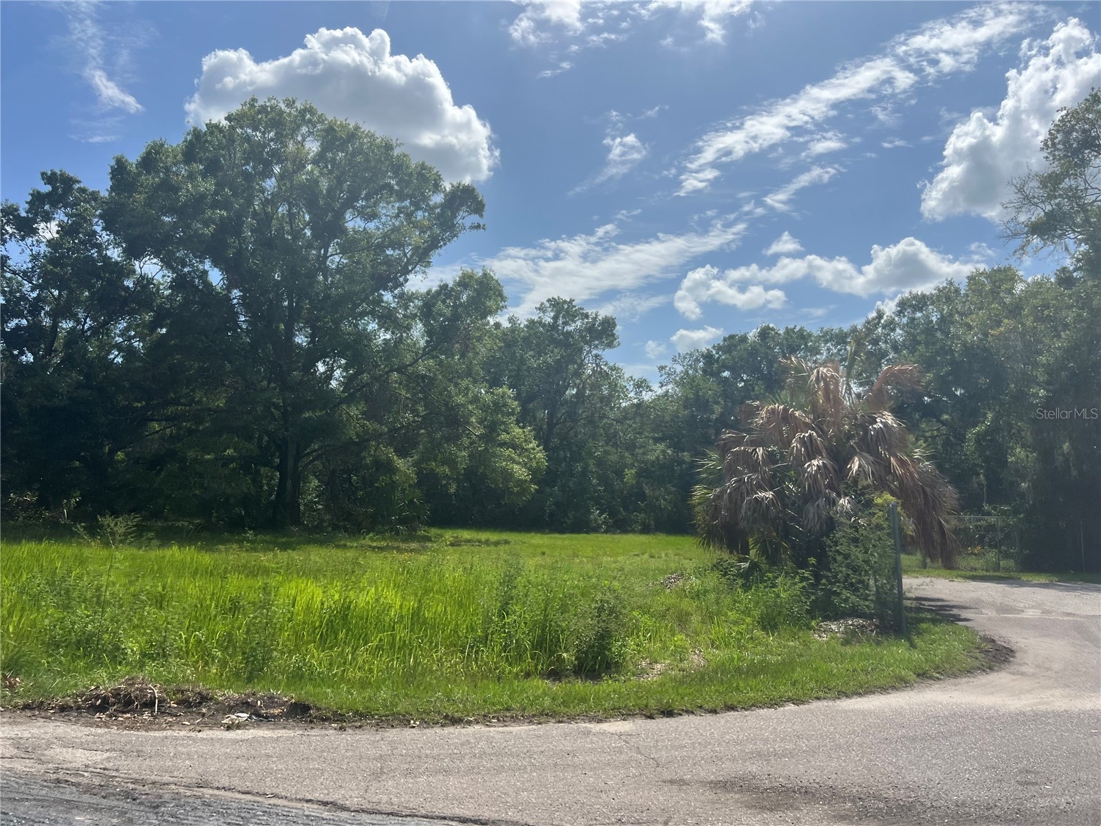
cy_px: 413
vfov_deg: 53.1
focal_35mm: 26
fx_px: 827
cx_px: 550
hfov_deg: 67.3
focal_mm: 5.7
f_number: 1.5
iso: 50
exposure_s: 1/6579
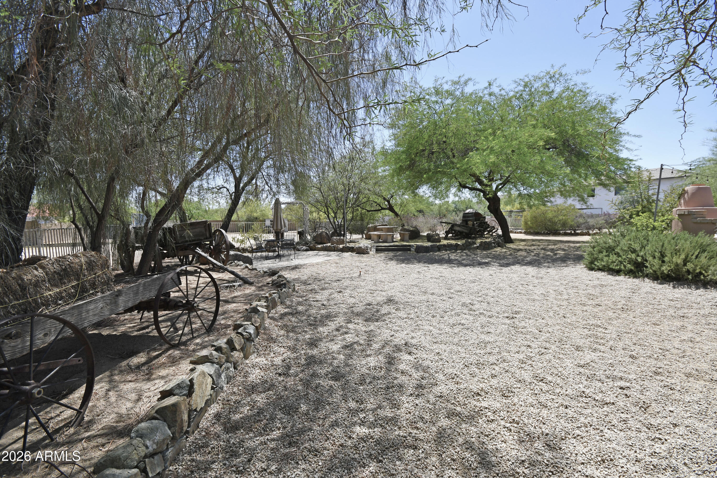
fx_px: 299
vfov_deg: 77.3
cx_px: 358
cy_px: 239
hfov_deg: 100.4
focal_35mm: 15
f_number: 8
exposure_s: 1/250
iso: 100
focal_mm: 10
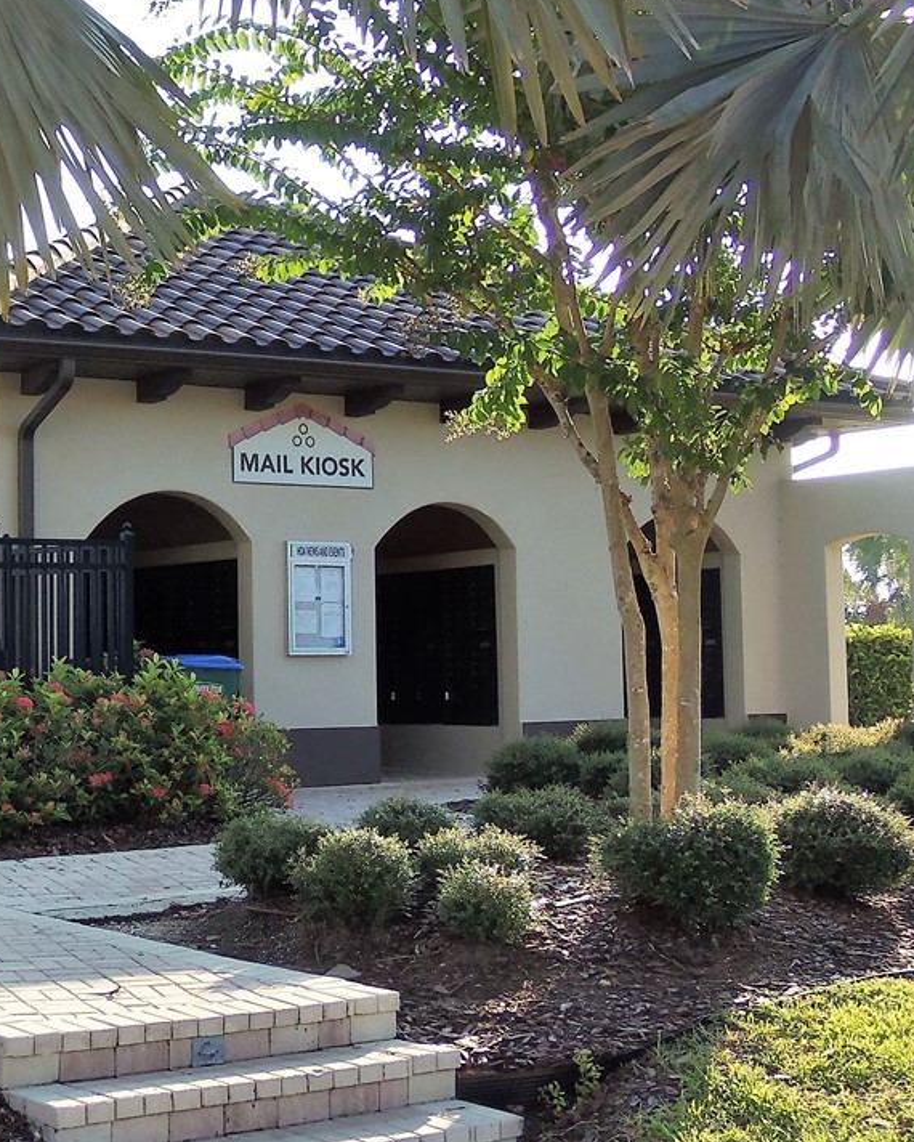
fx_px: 1927
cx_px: 157
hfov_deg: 26.1
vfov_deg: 33.0
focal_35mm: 57
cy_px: 541
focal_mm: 4.7
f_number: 3.2
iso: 64
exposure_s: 1/160
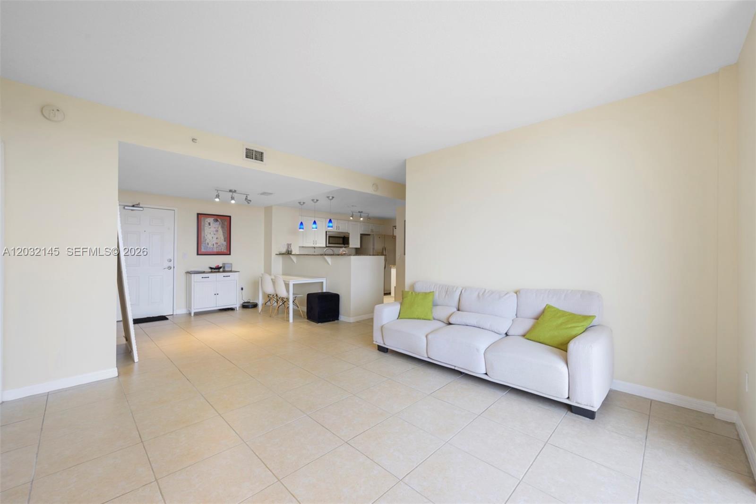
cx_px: 378
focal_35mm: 14
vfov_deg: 81.2
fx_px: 294
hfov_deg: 104.3
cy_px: 252
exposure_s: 1.3
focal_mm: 14
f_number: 9
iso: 125
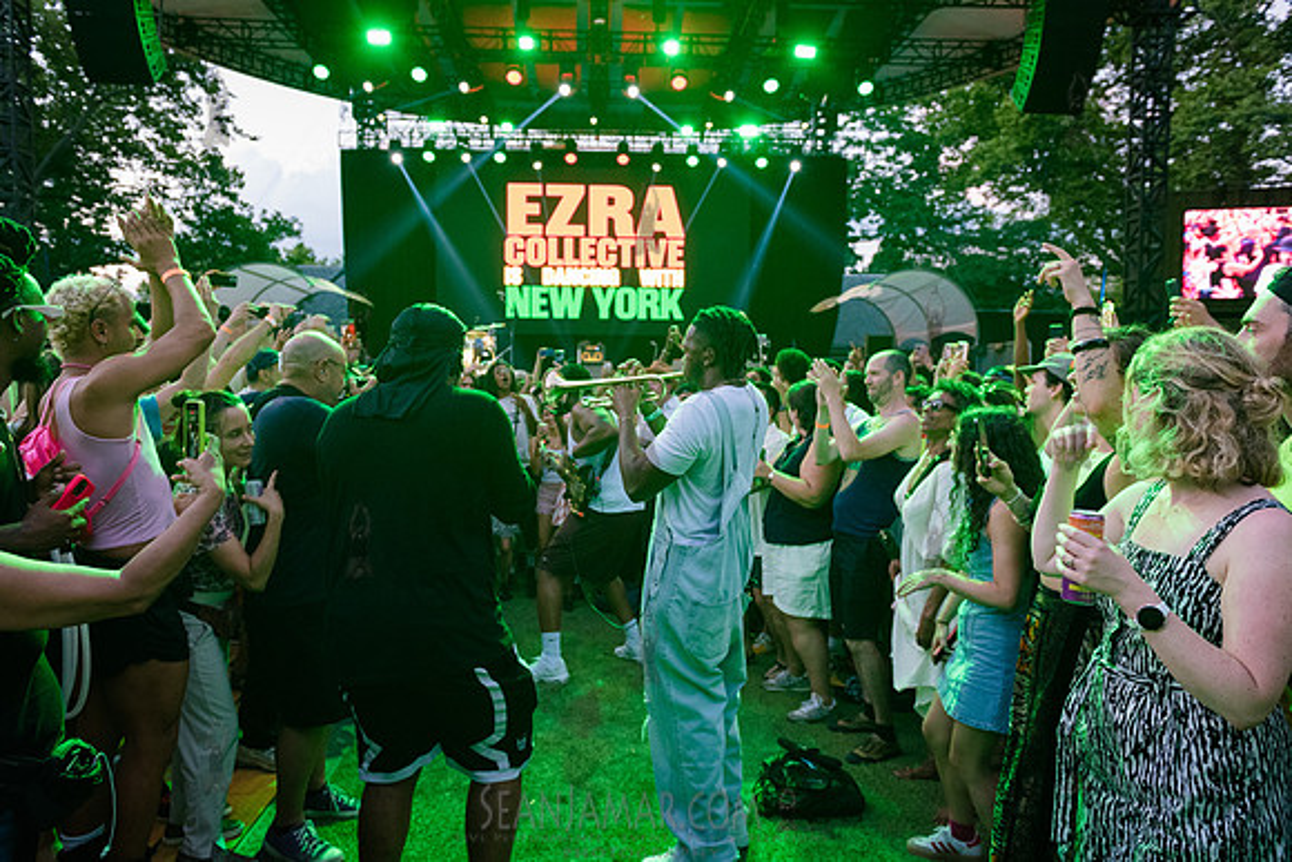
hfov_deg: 72.6
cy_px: 431
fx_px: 880
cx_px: 646
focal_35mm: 25
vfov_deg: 52.2
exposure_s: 1/250
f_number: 3.5
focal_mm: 24
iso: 4000
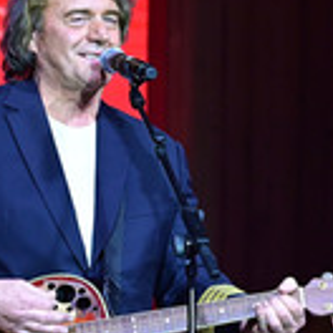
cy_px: 245
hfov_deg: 3.4
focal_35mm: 521
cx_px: 72
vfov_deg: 3.4
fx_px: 5670
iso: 3200
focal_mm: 180
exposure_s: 1/250
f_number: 4
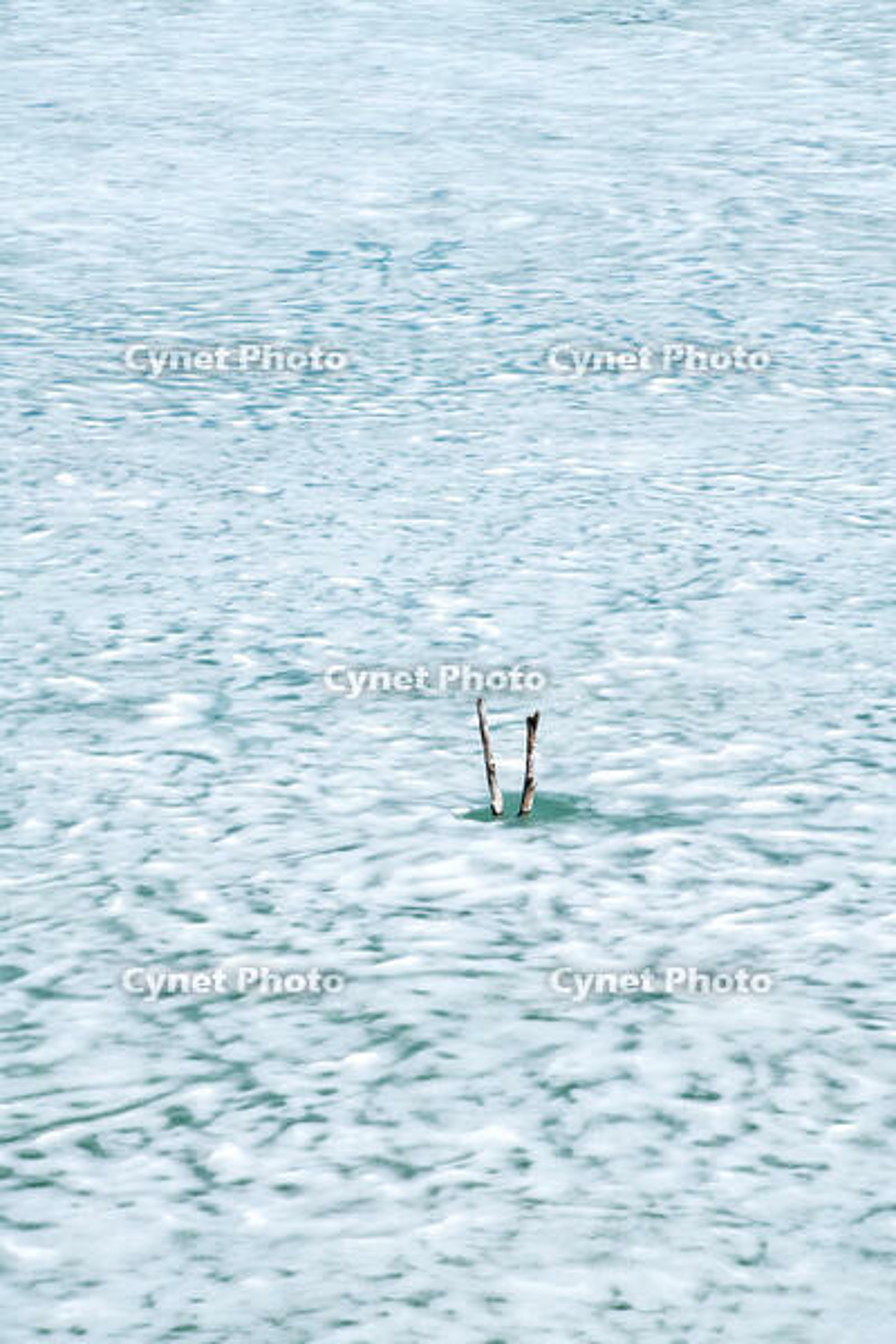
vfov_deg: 16.8
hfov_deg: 11.2
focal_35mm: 122
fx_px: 4554
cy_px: 672
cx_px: 448
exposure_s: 1/100
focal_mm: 122
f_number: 13
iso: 100
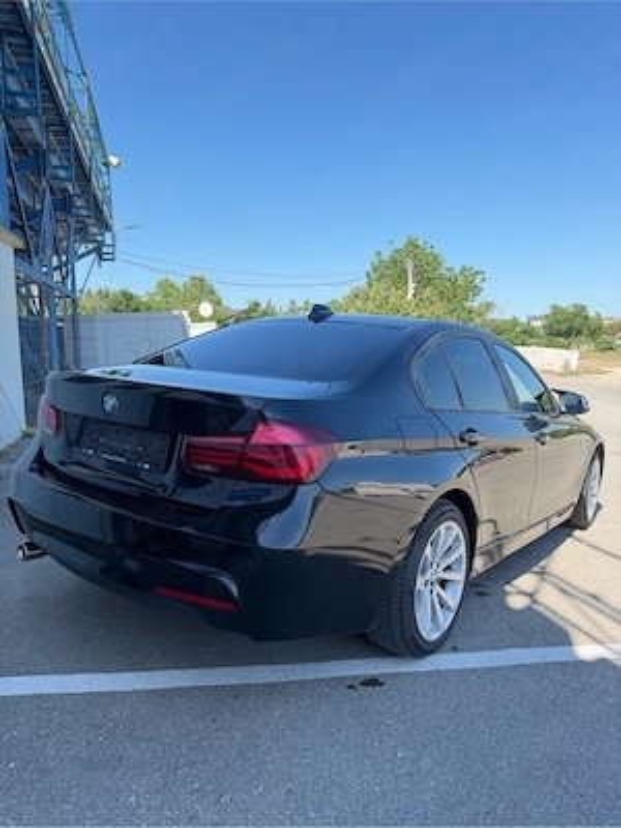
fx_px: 574
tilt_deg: -6.6
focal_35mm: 24
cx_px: 310
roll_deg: +0.7
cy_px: 414
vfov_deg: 71.6
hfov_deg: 56.8
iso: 100
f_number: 1.78
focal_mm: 6.76
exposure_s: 1/1192
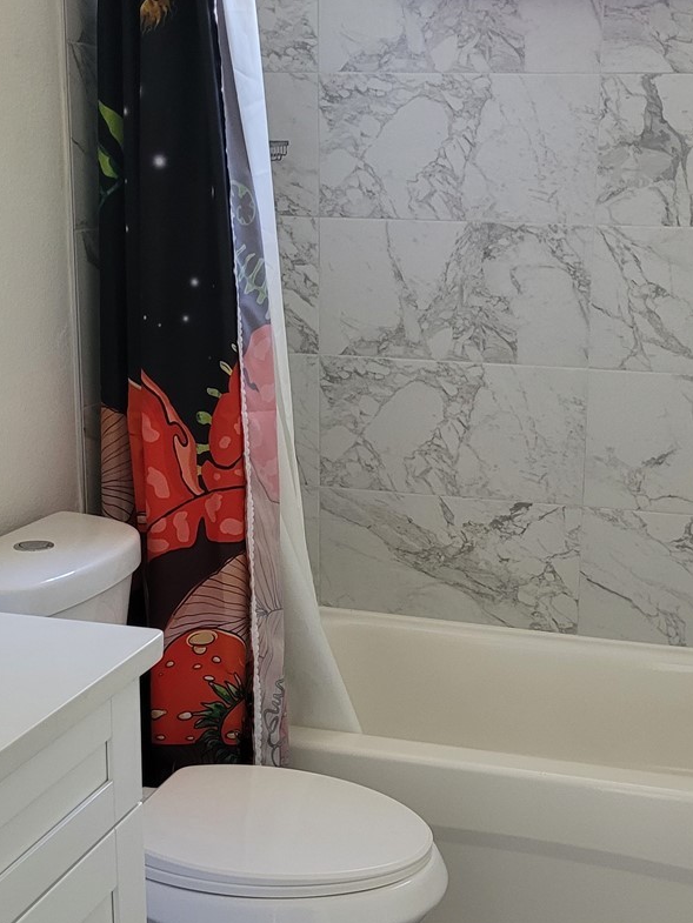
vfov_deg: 36.1
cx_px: 425
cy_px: 496
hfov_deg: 27.5
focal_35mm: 53
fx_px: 1414
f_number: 1.8
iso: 400
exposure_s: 1/40
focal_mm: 5.4
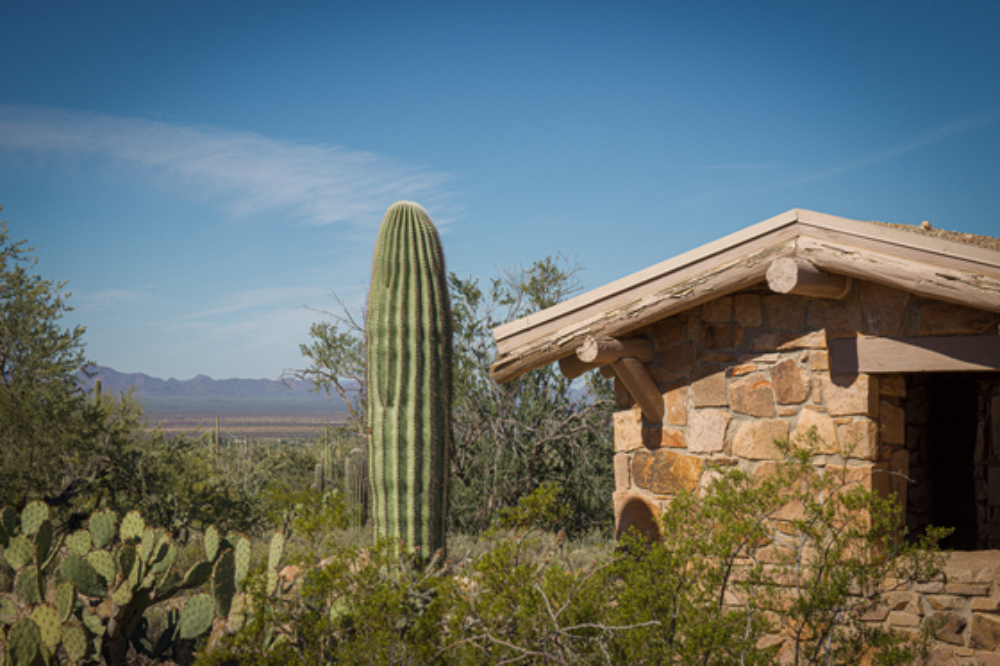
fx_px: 2083
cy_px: 333
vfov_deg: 18.2
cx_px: 500
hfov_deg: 27.0
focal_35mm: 75
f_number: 8
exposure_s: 1/800
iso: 200
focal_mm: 50
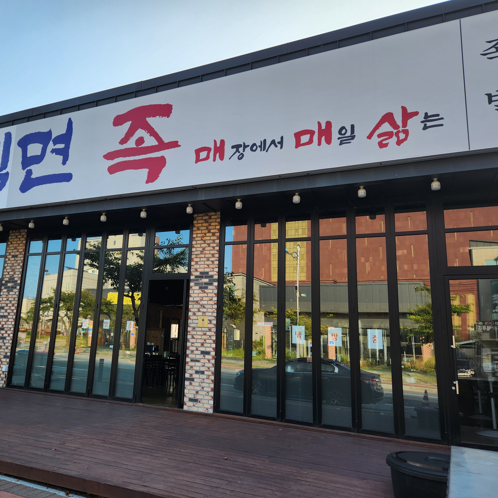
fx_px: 456
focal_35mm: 28
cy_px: 249
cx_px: 191
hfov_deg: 56.7
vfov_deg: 57.3
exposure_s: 1/423
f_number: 1.8
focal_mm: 5.4
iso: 20
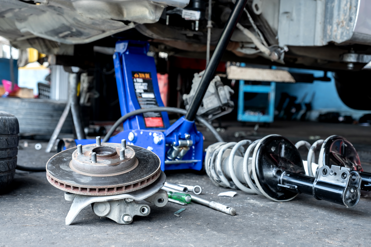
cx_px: 186
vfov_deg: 26.5
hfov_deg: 38.9
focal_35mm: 51
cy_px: 124
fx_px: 526
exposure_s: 1/40
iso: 250
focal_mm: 34.2
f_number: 3.6
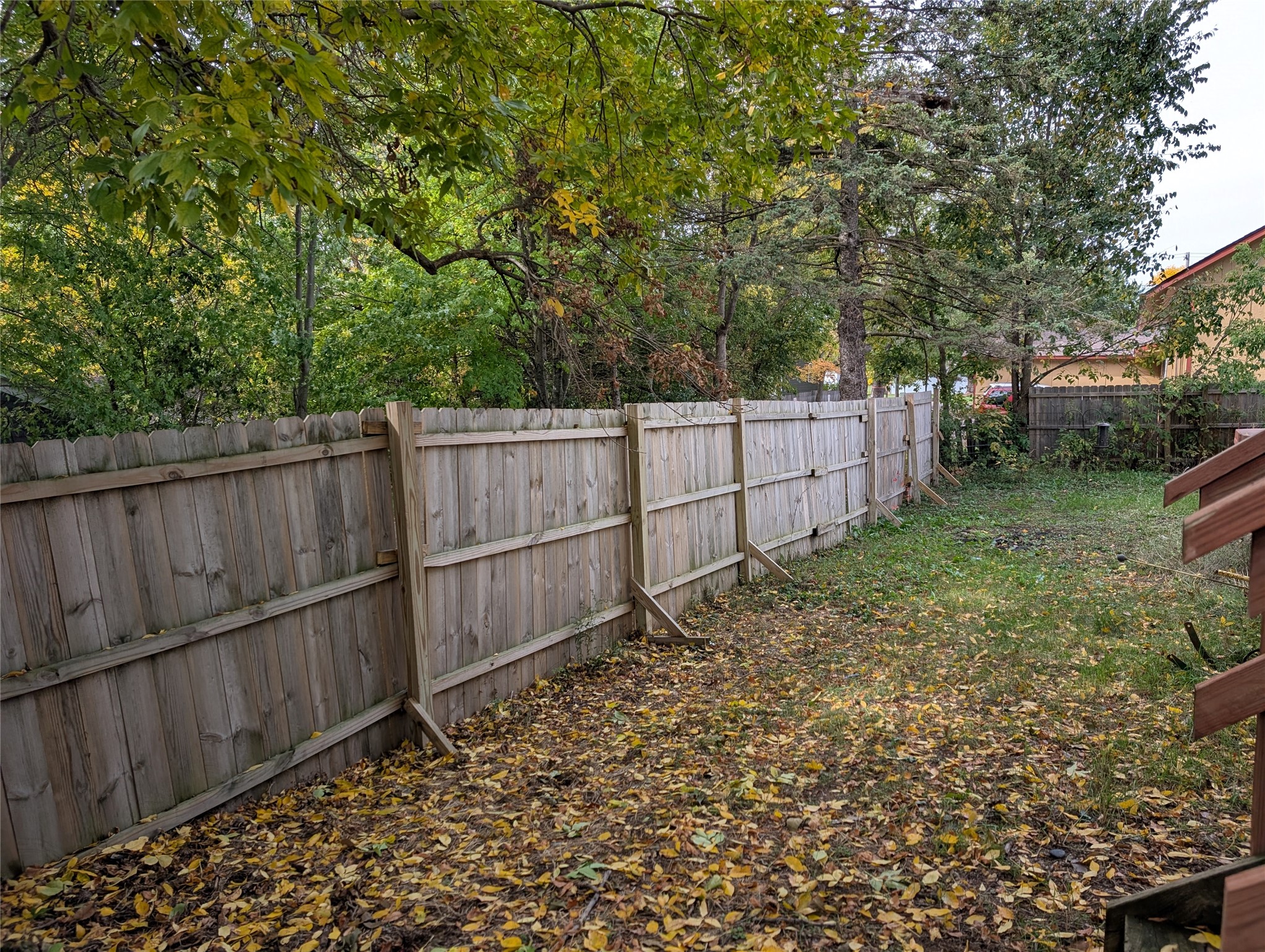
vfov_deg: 56.9
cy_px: 476
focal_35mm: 24
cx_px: 632
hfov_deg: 71.5
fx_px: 878
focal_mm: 6.9
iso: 19
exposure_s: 1/309
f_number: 1.68
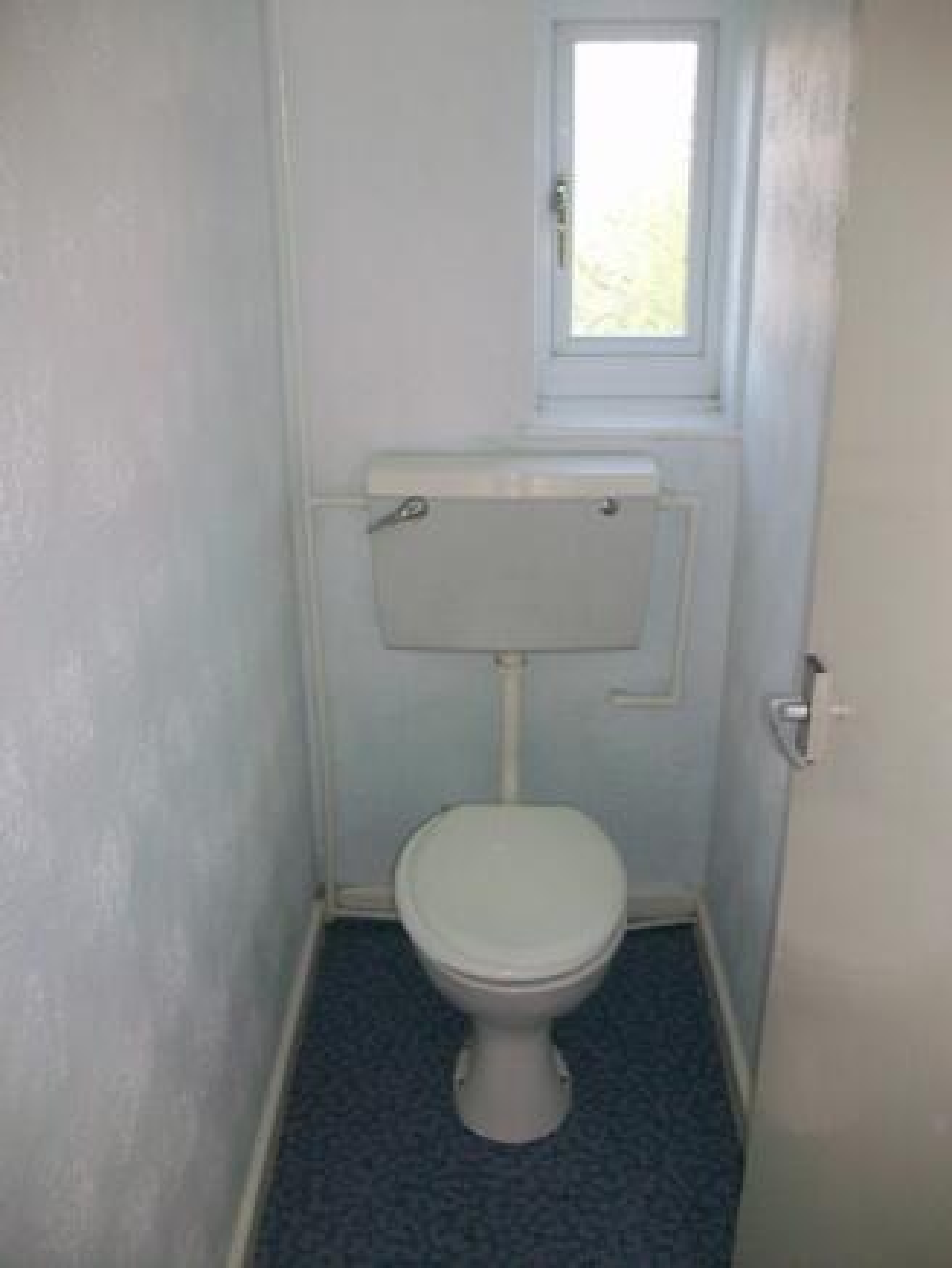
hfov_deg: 44.2
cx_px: 476
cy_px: 634
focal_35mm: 32
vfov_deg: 56.8
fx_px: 1173
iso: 120
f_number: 2.8
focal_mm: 5.7
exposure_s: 1/60
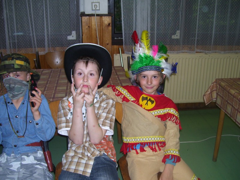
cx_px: 120
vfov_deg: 38.7
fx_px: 257
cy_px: 90
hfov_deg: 50.1
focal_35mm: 37
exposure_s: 1/60
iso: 80
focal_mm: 6
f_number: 2.7
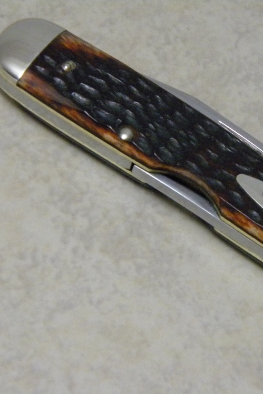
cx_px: 233
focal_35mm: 146
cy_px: 197
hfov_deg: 9.4
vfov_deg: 14.1
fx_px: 1599
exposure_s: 1/47.2
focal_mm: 19
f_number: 4.7
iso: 800
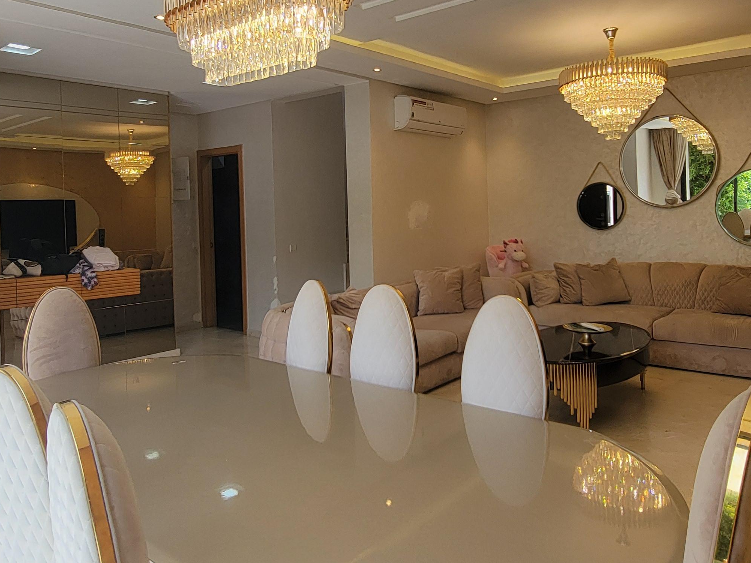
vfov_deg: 52.5
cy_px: 214
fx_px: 564
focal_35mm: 26
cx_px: 386
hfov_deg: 67.3
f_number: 2.2
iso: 50
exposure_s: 1/214
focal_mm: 2.2
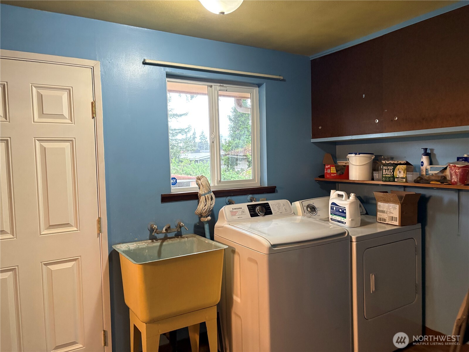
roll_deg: +2.9
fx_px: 352
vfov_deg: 53.1
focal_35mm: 26
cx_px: 234
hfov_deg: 67.3
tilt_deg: -3.4
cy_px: 176
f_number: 1.6
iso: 400
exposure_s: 1/60
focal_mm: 5.96
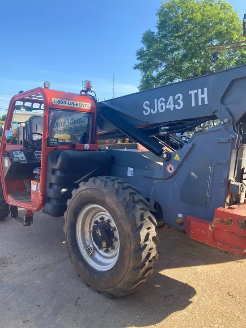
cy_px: 164
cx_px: 123
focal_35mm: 28
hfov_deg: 49.8
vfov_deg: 63.4
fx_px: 265
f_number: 1.8
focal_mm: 3.99
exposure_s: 1/458
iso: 20
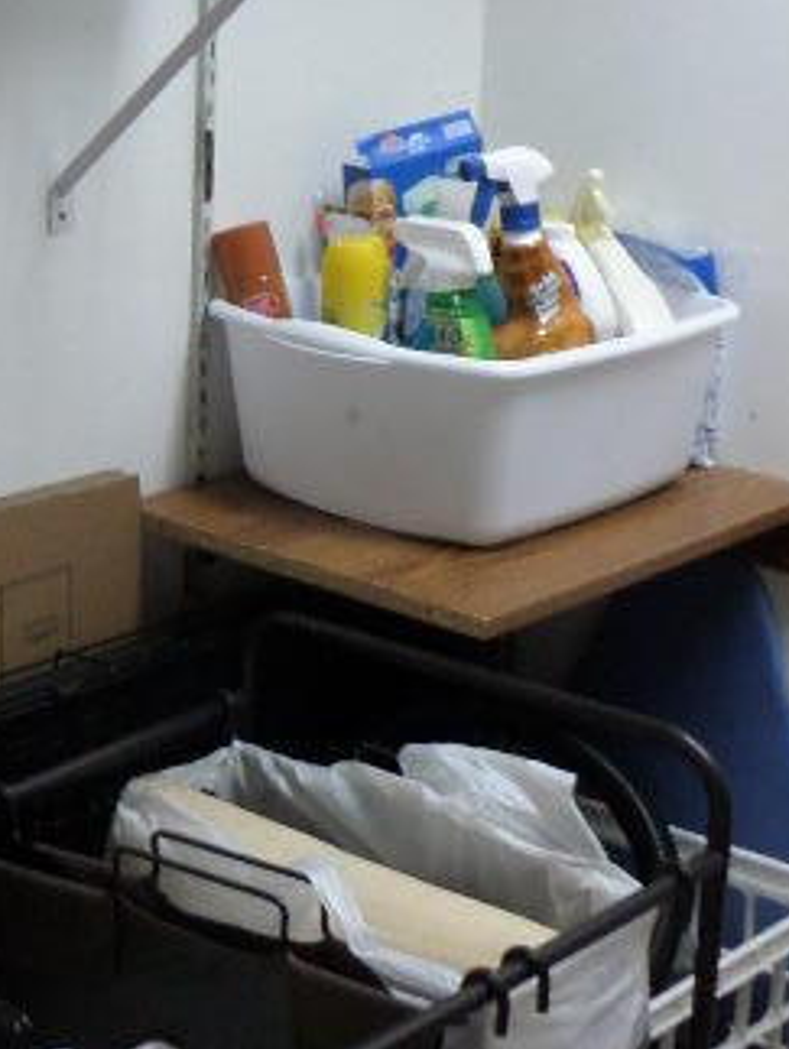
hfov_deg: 19.3
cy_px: 299
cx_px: 188
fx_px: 2305
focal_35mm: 76
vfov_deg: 25.4
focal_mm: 4.3
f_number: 3.1
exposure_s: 1/20
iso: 200
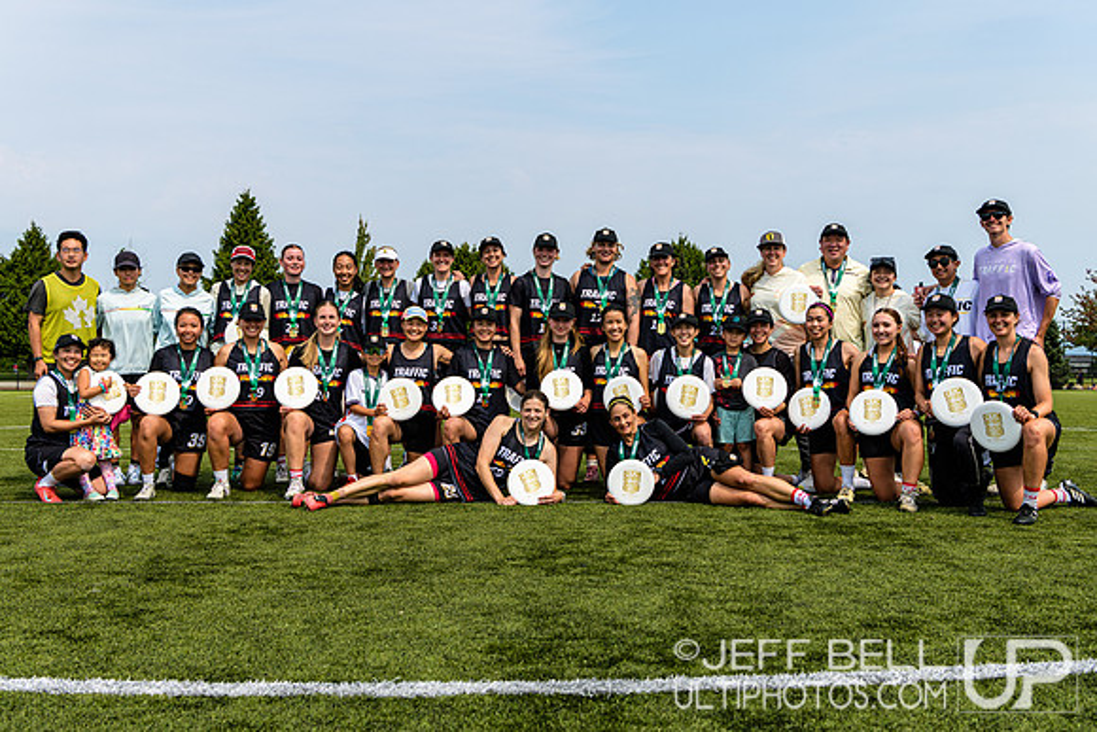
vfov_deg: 34.8
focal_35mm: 38
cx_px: 543
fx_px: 1168
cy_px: 347
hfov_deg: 50.3
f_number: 5.6
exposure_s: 1/800
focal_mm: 34
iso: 125
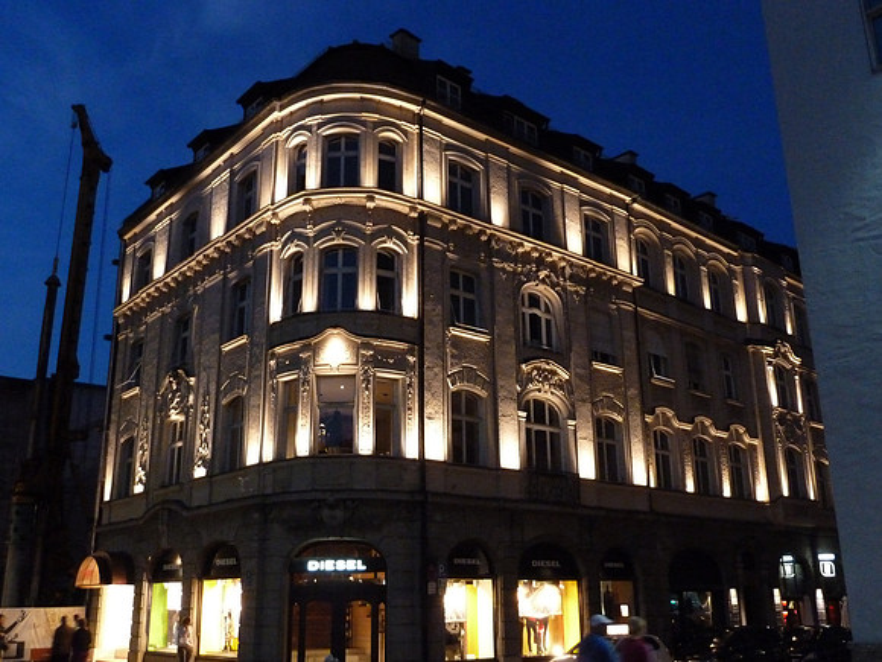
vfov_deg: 40.7
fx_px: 892
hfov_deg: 52.6
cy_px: 331
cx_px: 441
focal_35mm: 35
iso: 800
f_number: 3.5
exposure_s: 1/8
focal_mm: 5.7
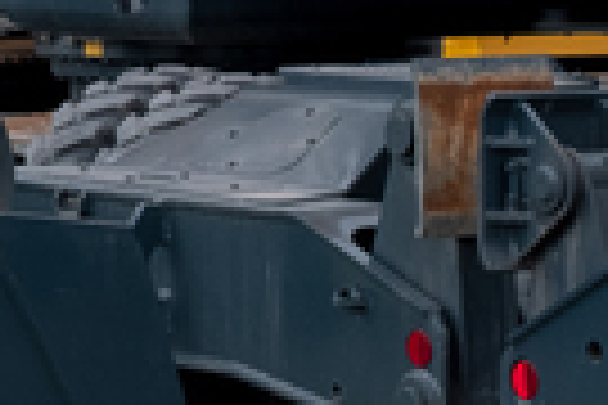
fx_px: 4391
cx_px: -414
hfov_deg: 7.7
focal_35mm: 260
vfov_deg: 5.2
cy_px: -353
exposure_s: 1/180
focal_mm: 23
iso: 200
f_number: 5.6
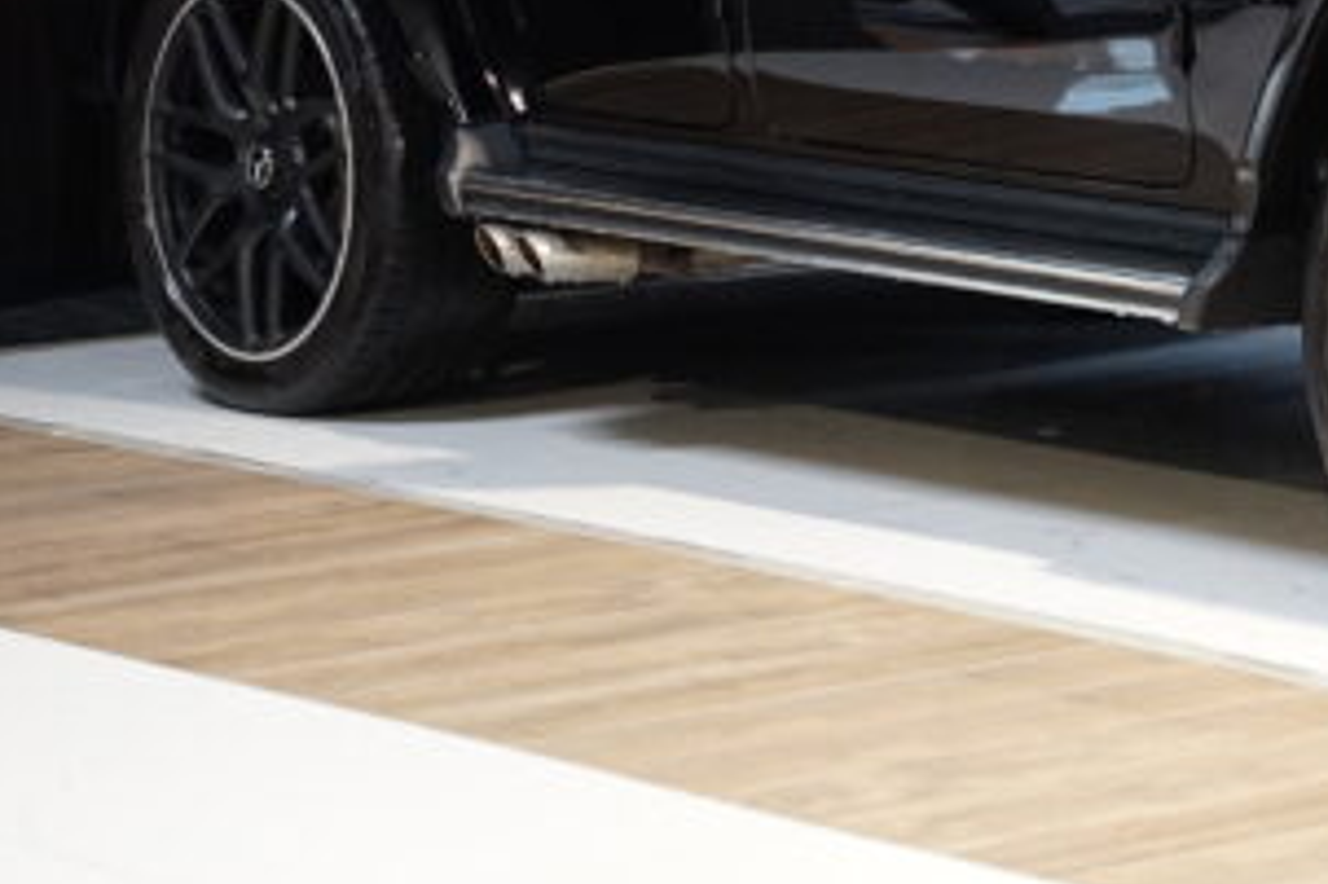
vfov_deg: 8.0
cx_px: 1460
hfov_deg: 12.0
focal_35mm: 169
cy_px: -123
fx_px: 6231
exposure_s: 1/80
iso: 1250
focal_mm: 66.4
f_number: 2.8
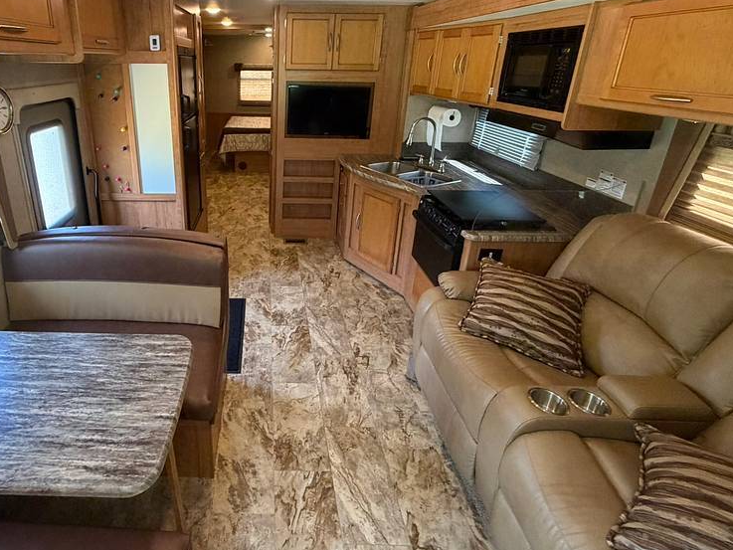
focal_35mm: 19
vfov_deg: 67.4
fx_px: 402
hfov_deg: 82.7
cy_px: 198
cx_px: 265
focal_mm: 2.22
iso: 400
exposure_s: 1/60
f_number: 2.2
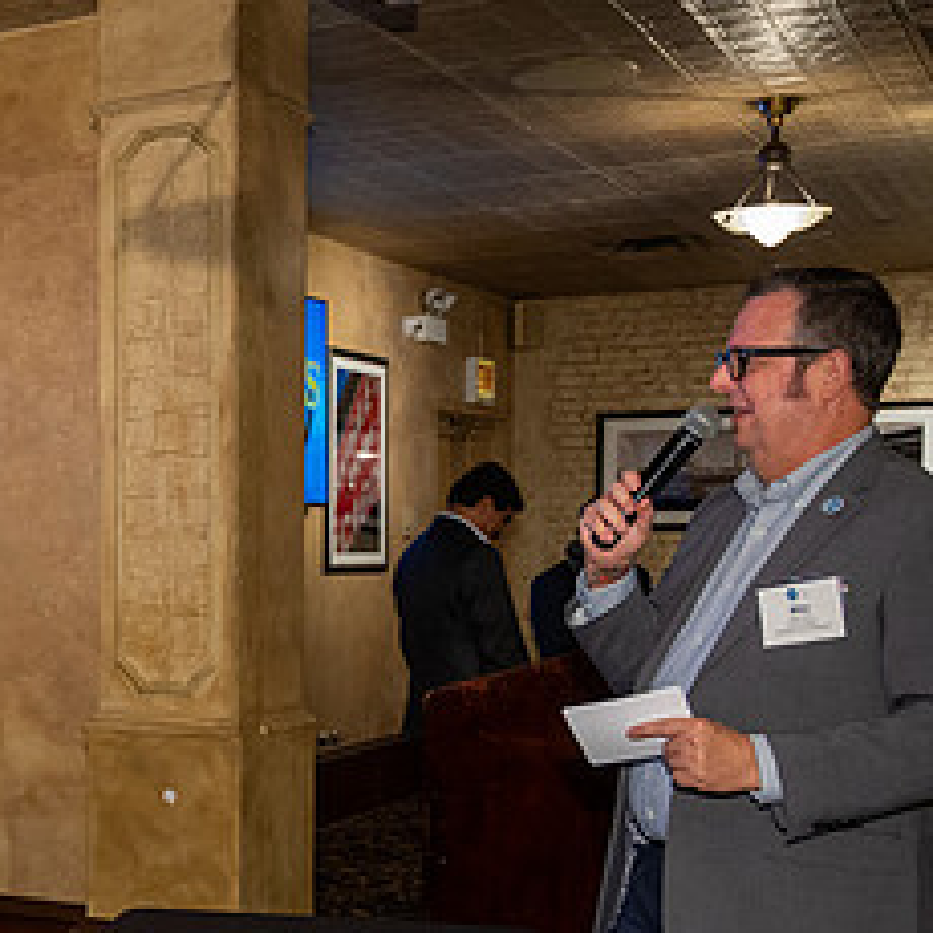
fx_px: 1769
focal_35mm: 58
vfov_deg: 29.3
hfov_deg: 27.2
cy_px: 636
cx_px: -81
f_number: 4
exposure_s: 1/100
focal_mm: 24
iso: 2500
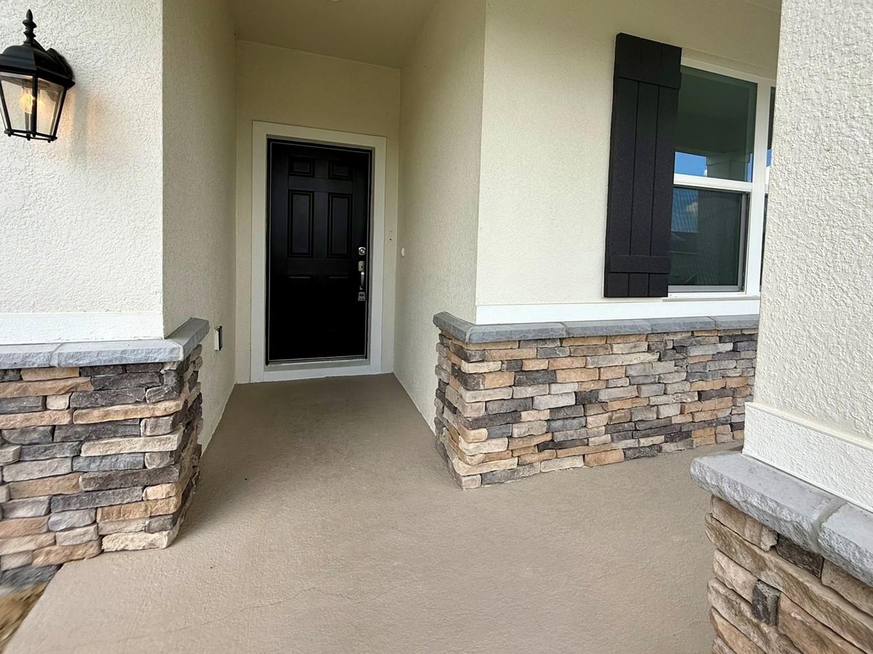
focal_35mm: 17
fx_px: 429
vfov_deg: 74.1
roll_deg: -1.9
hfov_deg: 90.9
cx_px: 464
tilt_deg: -2.5
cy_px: 268
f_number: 2.2
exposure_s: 1/448
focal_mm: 2.22
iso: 50
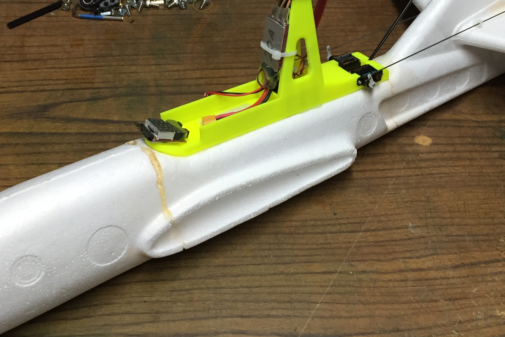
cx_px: 277
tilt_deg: -49.6
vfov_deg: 25.0
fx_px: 757
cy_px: 130
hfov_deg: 36.8
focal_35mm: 54
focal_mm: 4.15
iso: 40
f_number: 2.2
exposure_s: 1/30
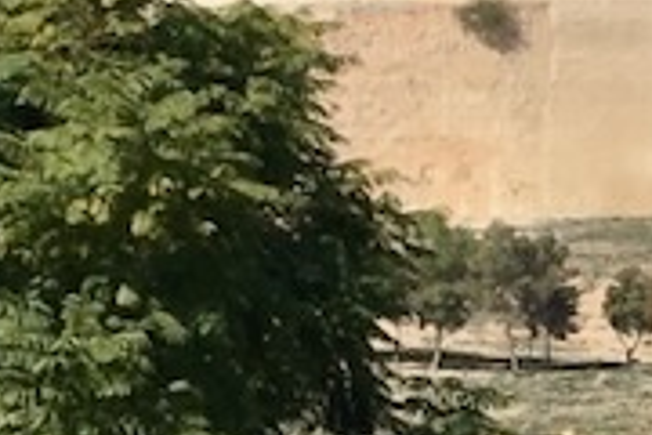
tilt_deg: +0.5
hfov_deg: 9.5
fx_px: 3875
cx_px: 670
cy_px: 486
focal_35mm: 214
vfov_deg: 6.4
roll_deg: +2.7
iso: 25
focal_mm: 4.15
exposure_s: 1/2404
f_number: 2.2
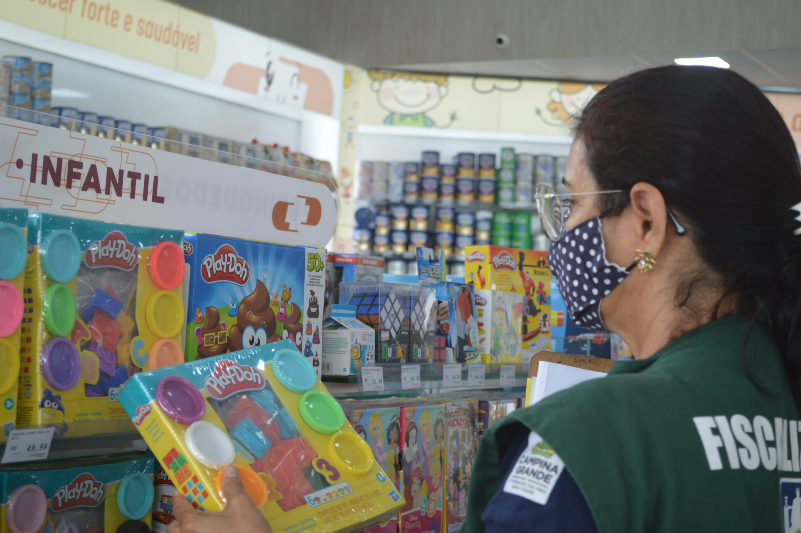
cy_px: 266
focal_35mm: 60
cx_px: 400
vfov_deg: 22.6
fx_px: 1334
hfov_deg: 33.4
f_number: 5.3
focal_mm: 40
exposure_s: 1/80
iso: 400
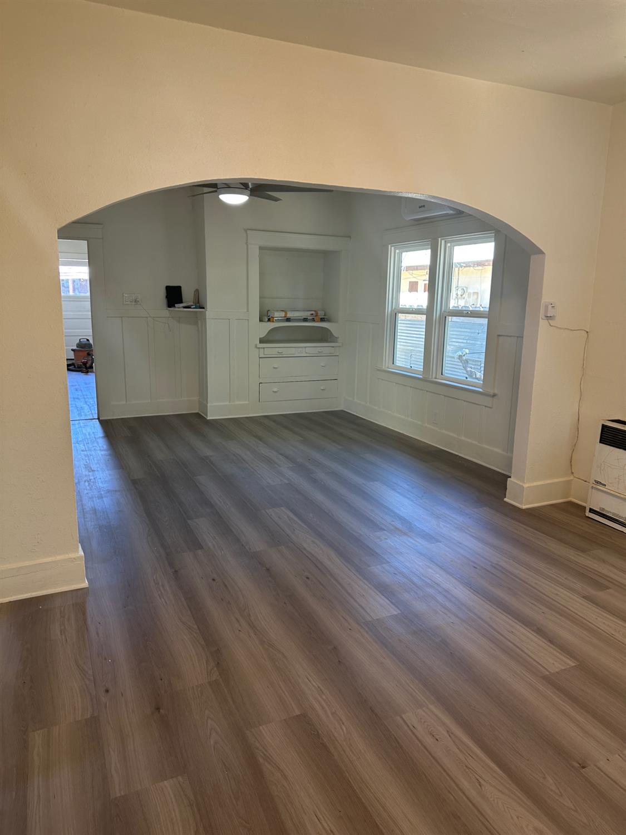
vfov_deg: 71.6
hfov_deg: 56.8
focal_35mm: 24
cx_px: 313
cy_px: 418
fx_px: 579
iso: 125
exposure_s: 1/60
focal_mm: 6.86
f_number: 1.78
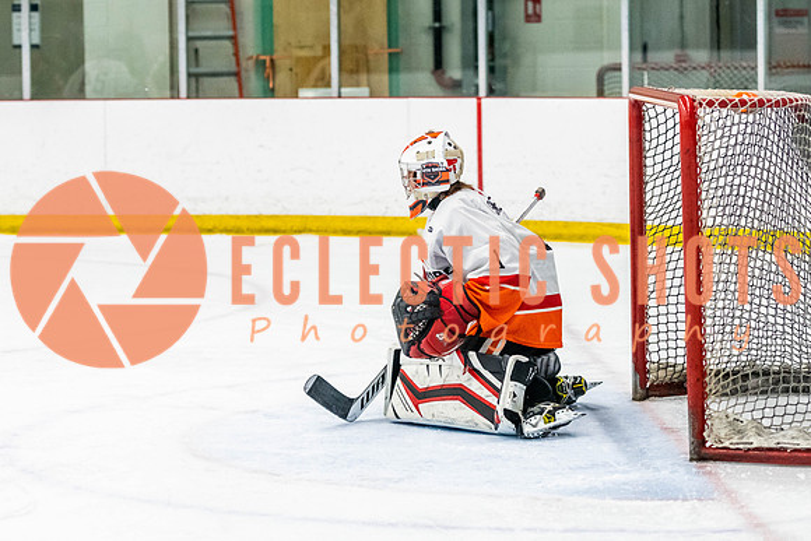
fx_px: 3433
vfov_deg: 9.0
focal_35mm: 152
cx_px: 426
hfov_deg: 13.5
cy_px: 225
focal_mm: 90
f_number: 2.8
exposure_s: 1/640
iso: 2500
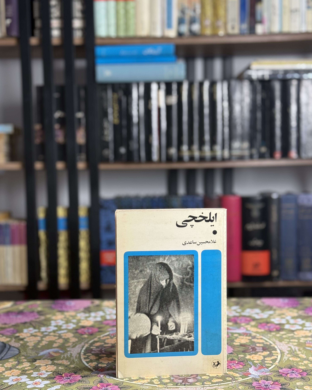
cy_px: 202
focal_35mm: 51
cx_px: 156
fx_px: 589
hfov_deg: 29.7
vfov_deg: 36.7
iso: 125
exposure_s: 1/100
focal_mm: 6.76
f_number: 1.78
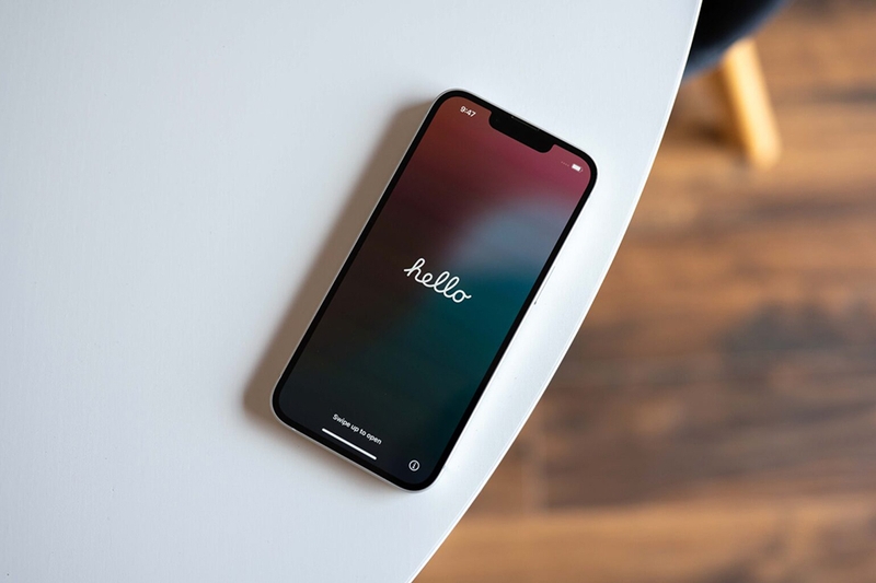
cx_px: 438
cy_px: 292
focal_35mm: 50
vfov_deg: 27.0
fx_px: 1216
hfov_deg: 39.6
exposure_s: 1/160
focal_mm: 50
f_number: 2.8
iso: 400
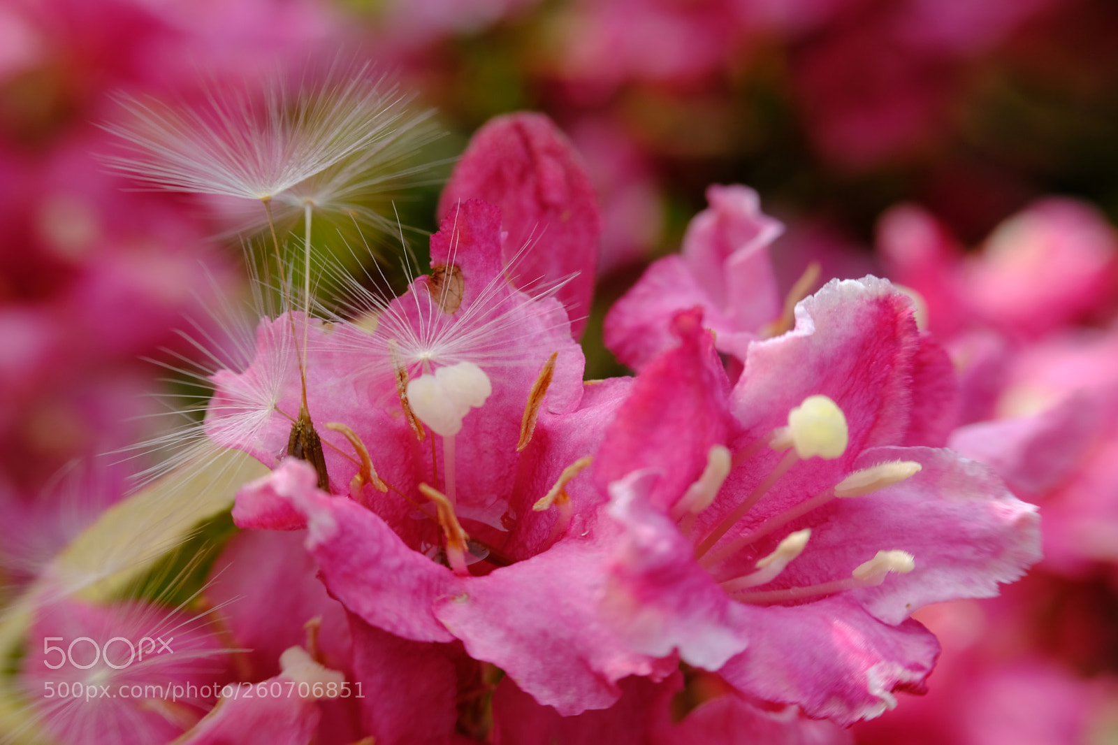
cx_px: 559
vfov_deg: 25.5
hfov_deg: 37.5
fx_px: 1645
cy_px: 372
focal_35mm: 53
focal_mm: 35
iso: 200
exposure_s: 1/125
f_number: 8
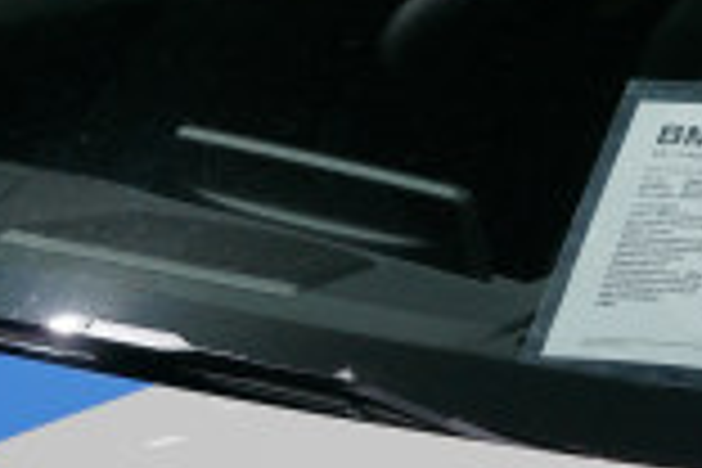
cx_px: 918
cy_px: 286
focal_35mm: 240
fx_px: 4680
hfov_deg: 8.5
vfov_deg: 5.7
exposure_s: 1/125
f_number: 5
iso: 400
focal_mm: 50
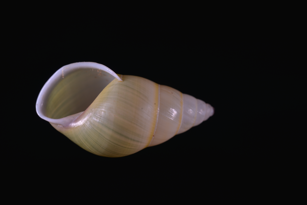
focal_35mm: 300
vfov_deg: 4.6
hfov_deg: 6.9
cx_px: 154
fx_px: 2559
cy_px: 102
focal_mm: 300
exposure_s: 1/125
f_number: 2.8
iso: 100
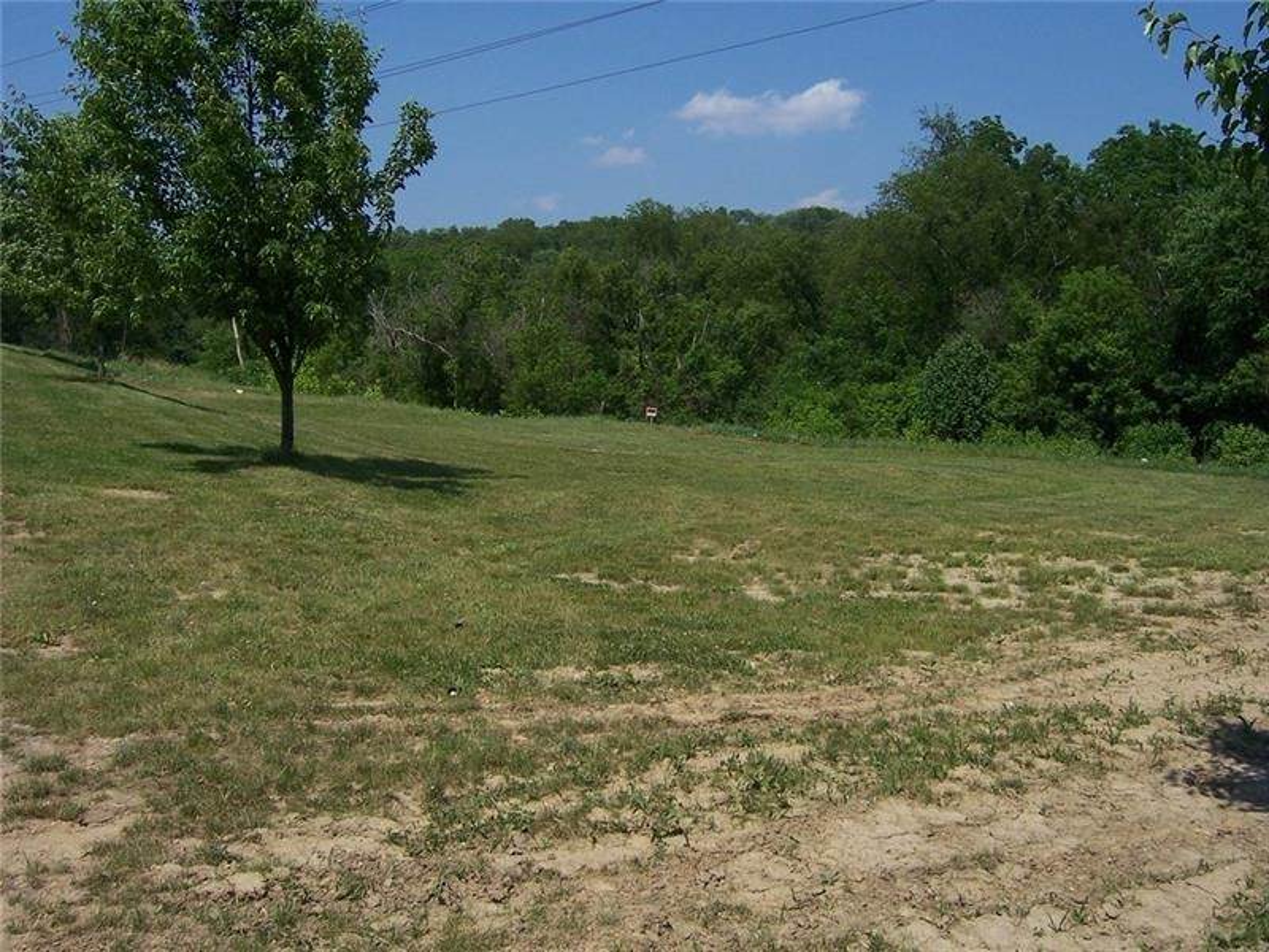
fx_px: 1320
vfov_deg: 39.7
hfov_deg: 51.4
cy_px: 476
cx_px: 634
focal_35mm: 36
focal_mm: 6
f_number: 4.8
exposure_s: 1/750
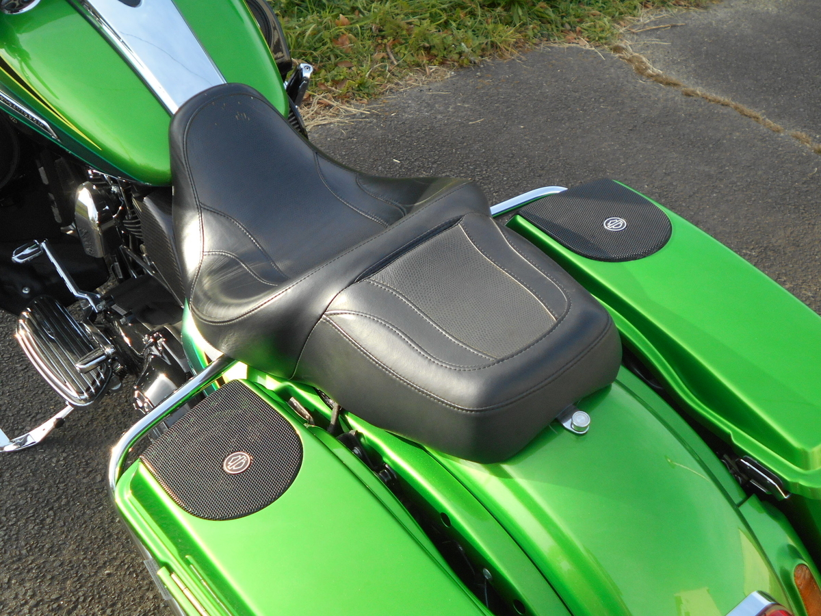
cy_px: 308
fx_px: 1044
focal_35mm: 44
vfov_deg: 32.9
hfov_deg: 42.9
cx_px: 410
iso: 125
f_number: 4.2
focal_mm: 7.7
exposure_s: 1/250
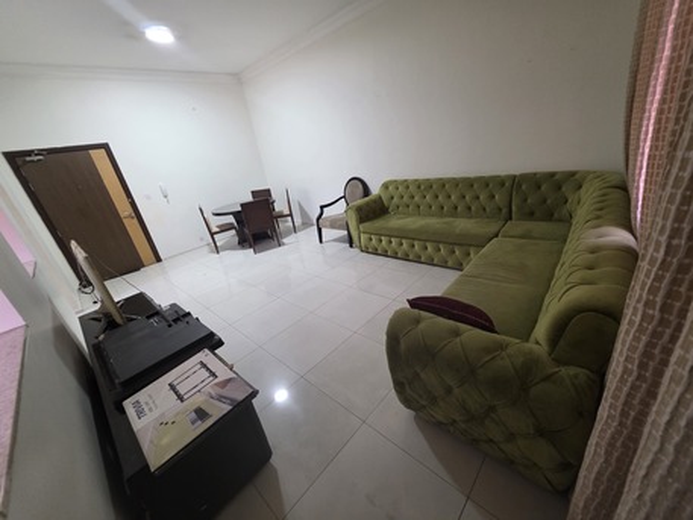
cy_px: 260
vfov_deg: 89.9
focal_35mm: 13
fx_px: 260
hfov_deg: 106.2
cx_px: 346
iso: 400
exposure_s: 1/50
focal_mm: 2.2
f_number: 1.9
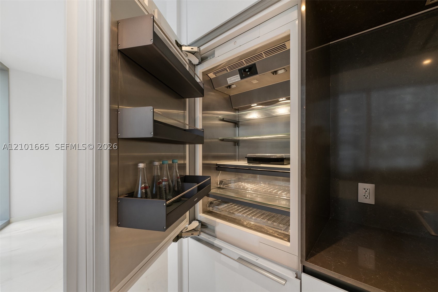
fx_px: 170
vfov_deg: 81.2
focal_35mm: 14
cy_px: 146
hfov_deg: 104.3
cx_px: 219
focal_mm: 14
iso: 320
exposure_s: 1/15
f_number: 7.1
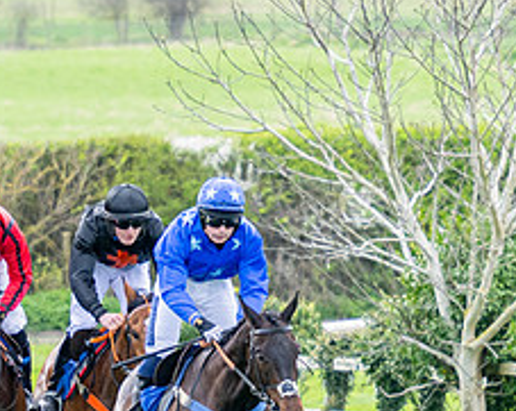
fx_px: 12461
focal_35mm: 817
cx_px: 144
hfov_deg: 2.4
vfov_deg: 1.9
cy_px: 424
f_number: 4
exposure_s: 1/1000
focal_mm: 160
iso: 400
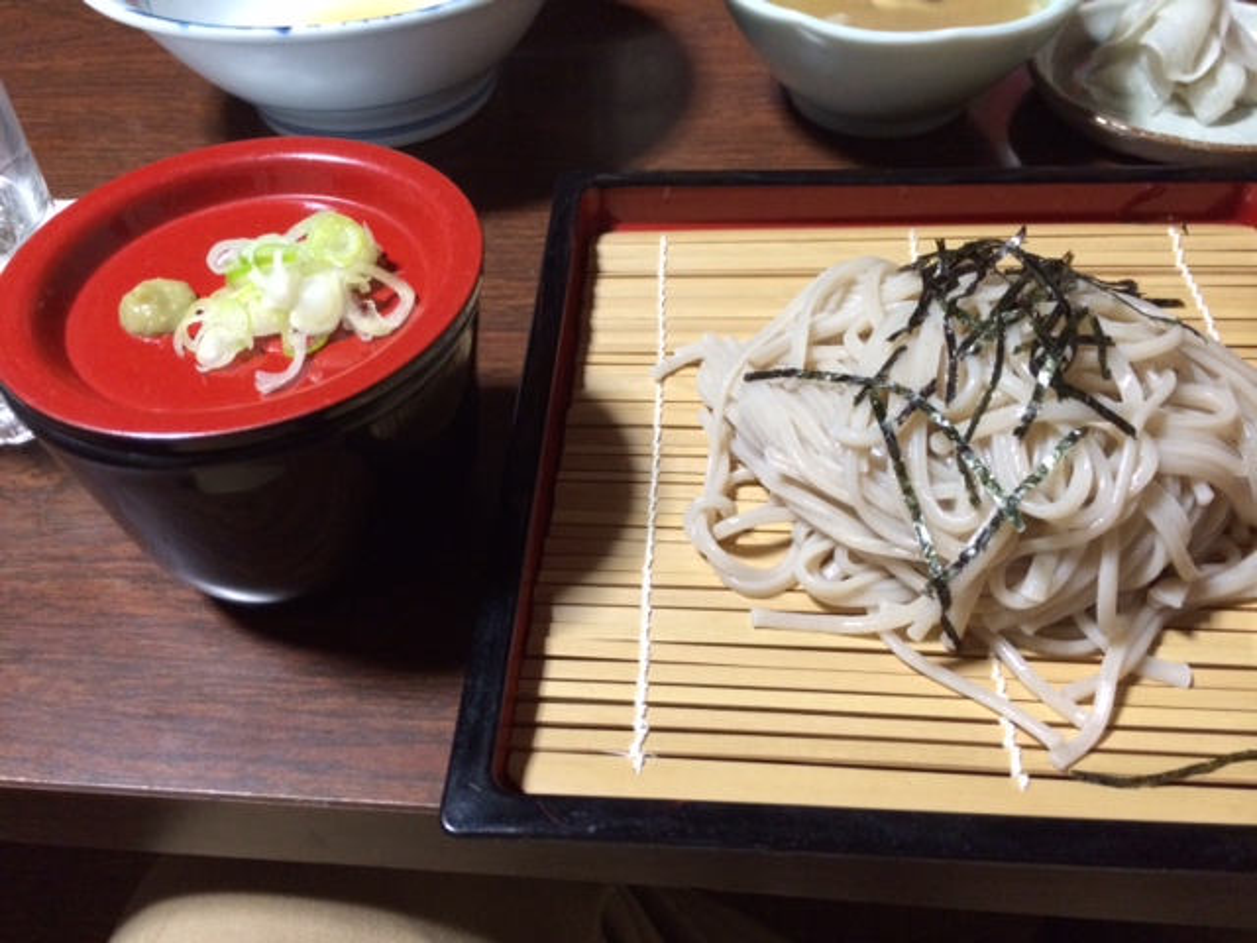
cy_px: 472
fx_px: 1089
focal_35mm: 30
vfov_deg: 46.8
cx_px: 628
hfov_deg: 60.0
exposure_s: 1/30
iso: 320
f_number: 2.2
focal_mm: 4.12
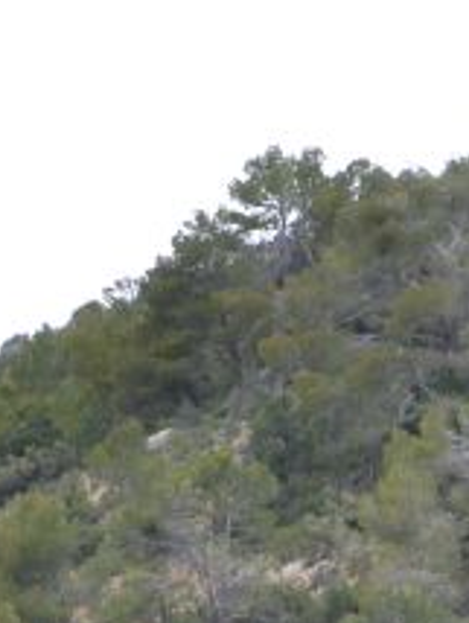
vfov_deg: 3.5
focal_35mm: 565
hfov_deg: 2.6
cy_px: -98
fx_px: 10183
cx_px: 498
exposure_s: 1/1250
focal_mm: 105
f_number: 5.6
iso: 1600
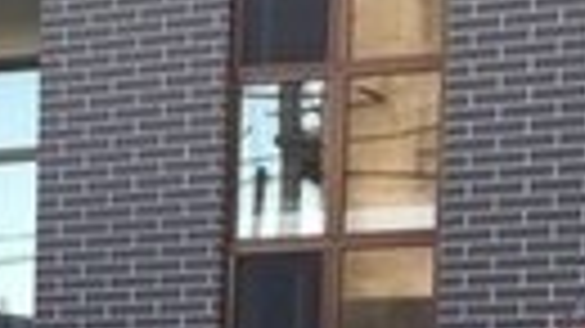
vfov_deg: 7.3
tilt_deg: -2.8
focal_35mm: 161
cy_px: 640
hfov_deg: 11.4
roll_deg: -1.4
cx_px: -747
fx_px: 2496
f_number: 2.2
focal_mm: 4.15
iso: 40
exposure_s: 1/100
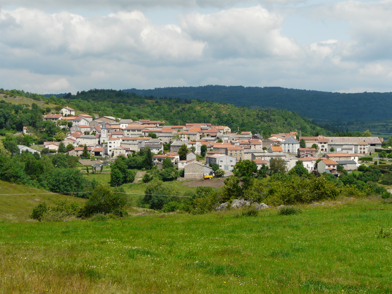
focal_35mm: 77
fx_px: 872
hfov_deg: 25.3
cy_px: 147
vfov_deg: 19.1
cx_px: 196
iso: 100
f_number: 5.6
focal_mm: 12.6
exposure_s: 1/500
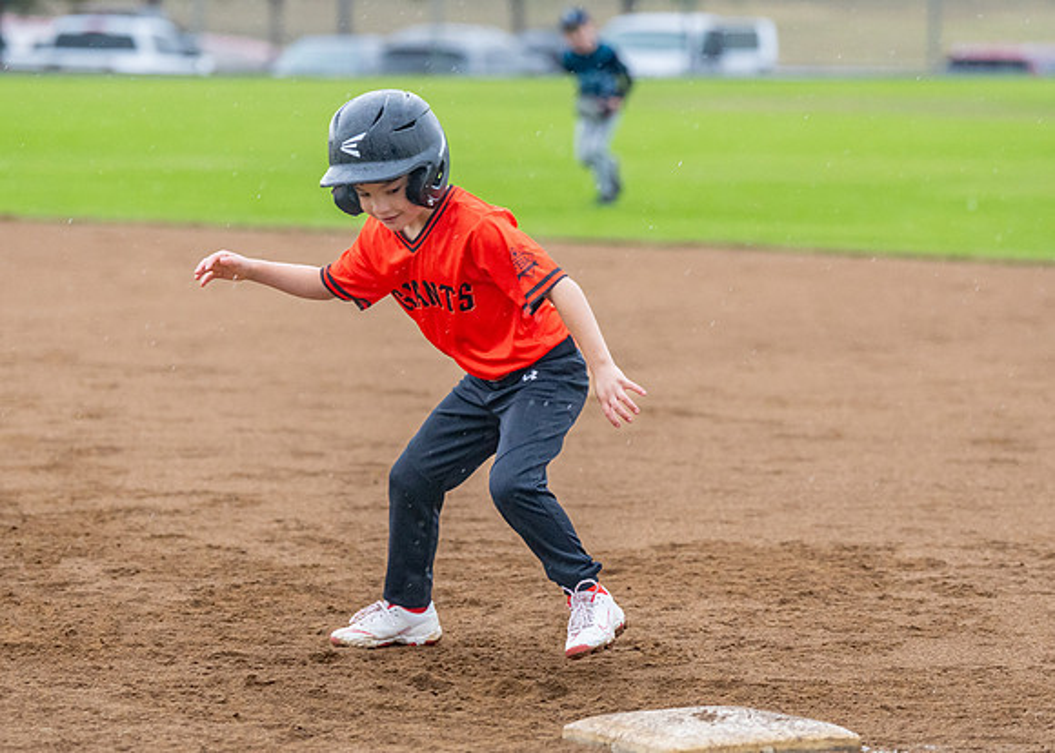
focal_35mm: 191
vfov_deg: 7.5
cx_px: 495
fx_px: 5710
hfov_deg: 10.6
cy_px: 346
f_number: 2.8
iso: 1600
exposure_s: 1/1000
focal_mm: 123
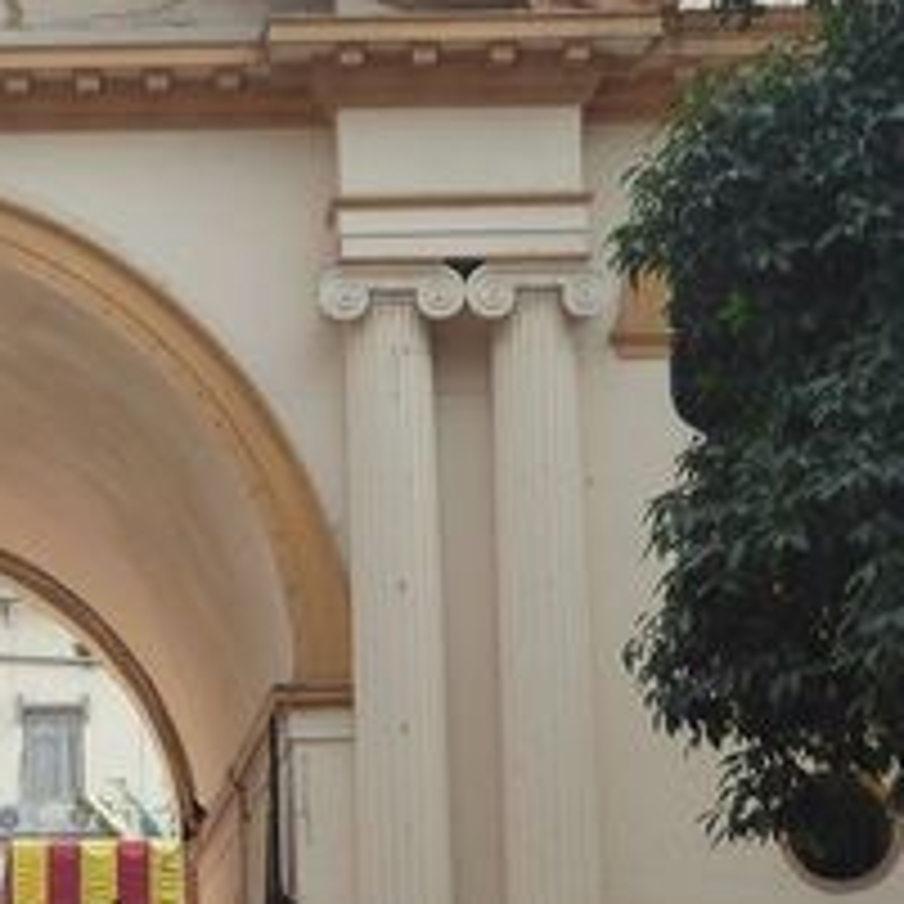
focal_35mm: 137
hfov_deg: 12.6
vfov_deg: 12.7
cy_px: 733
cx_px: -18
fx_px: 4048
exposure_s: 1/320
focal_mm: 6.7
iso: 125
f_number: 3.7
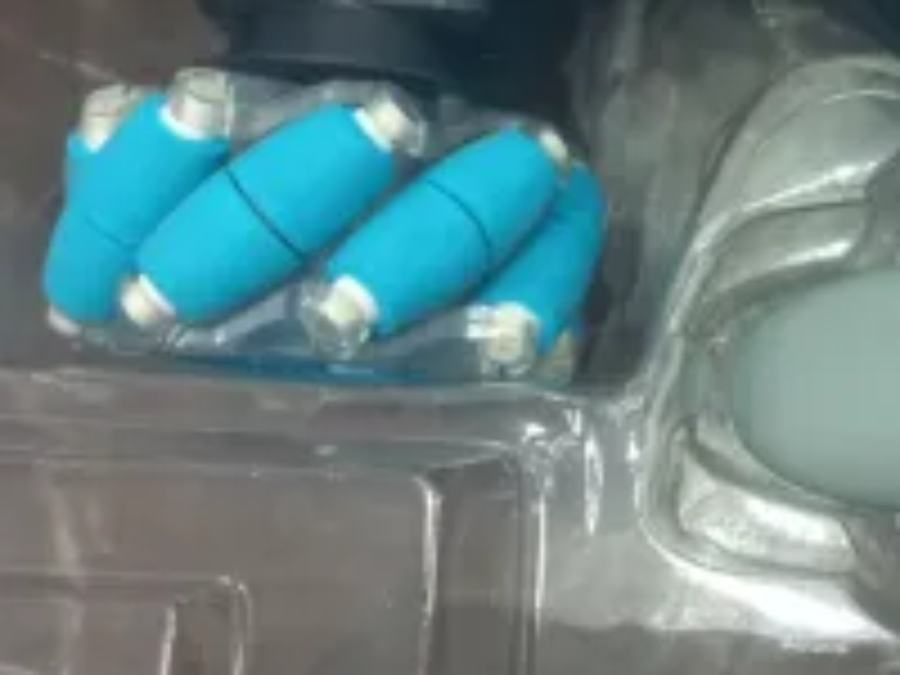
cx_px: 1004
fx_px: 2080
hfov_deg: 22.9
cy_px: 104
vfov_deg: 18.2
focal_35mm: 80
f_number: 1.8
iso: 125
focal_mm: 4.6
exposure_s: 1/50
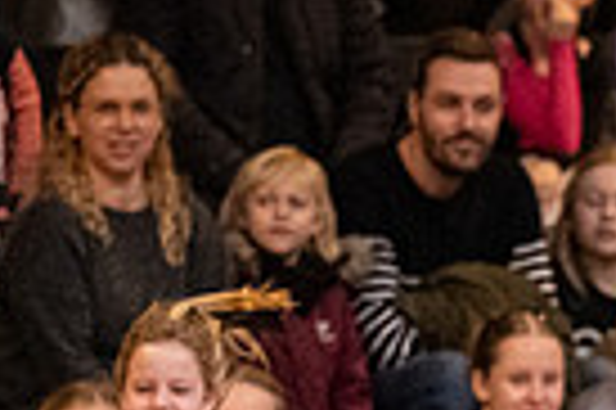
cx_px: 902
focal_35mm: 1038
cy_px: 684
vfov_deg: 1.3
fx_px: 17740
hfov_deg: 2.0
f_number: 2.8
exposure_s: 1/1250
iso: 8000
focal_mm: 200
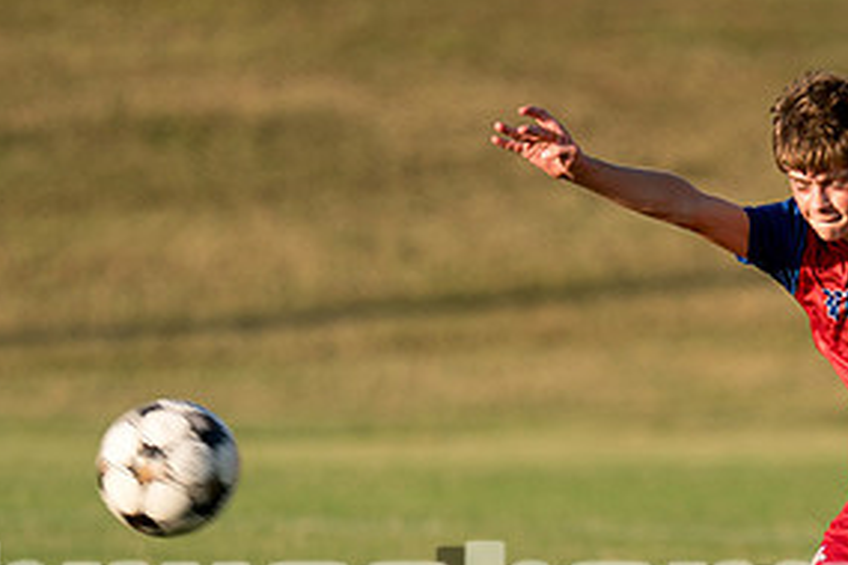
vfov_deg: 2.0
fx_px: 16181
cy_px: 341
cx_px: 856
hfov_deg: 3.0
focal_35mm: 687
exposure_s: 1/1250
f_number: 2.8
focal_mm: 200
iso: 100
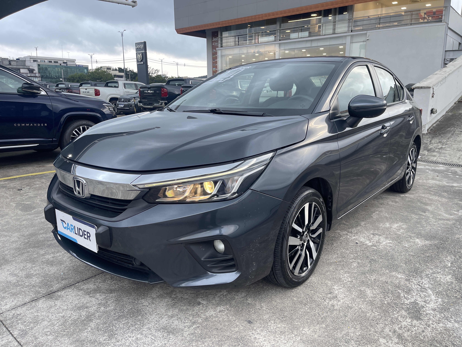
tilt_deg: -12.9
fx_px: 334
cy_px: 174
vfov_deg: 54.9
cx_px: 231
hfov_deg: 69.4
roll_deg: -0.3
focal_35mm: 25
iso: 80
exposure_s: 1/101
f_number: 1.6
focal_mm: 5.1
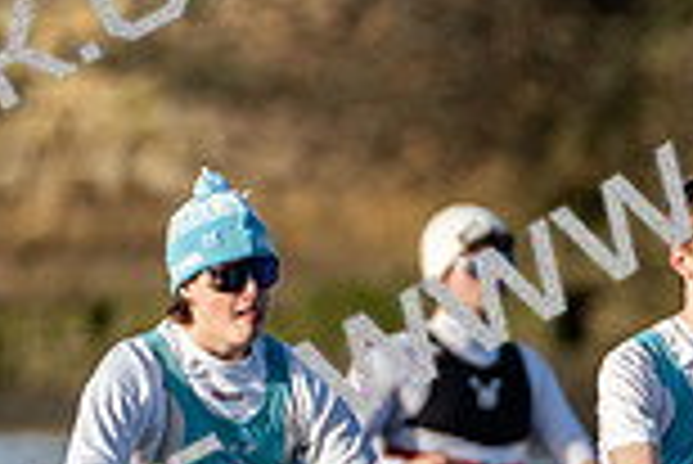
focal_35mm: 2254
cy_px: 430
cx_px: 850
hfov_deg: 0.9
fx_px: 43429
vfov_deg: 0.6
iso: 500
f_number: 6.3
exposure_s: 1/2000
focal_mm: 600
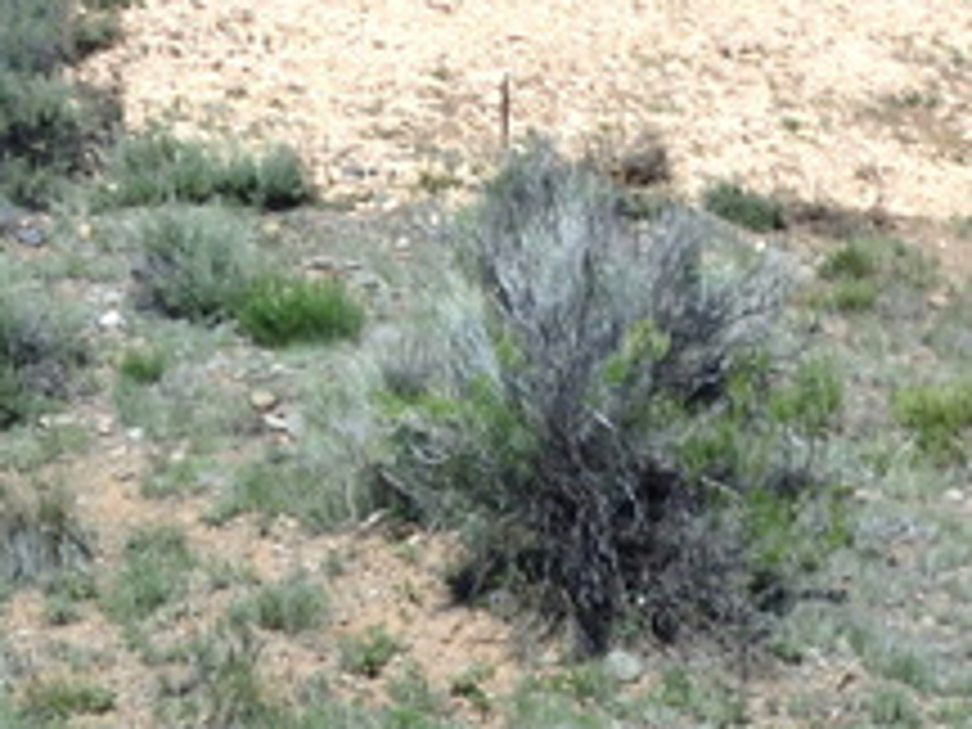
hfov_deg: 13.0
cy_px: 155
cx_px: -148
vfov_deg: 10.0
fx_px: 4156
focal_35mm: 148
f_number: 16
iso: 160
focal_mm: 11.4
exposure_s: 1/125
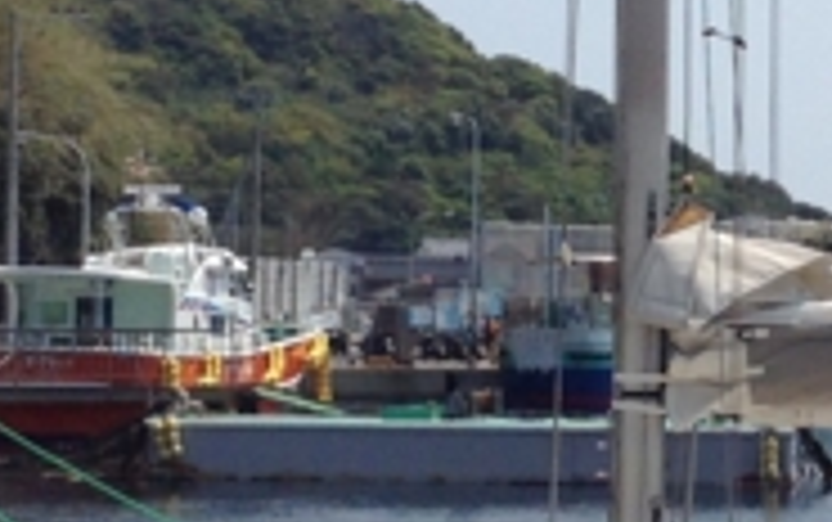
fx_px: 3427
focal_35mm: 151
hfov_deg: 13.7
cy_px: 324
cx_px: 814
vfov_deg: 8.7
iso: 32
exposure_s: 1/2320
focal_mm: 3.3
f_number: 2.4
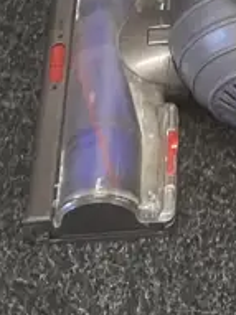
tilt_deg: -33.3
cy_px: -498
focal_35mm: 150
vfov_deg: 10.7
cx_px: 353
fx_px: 1365
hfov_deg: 9.6
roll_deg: -1.2
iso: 250
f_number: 1.8
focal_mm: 3.99
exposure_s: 1/33
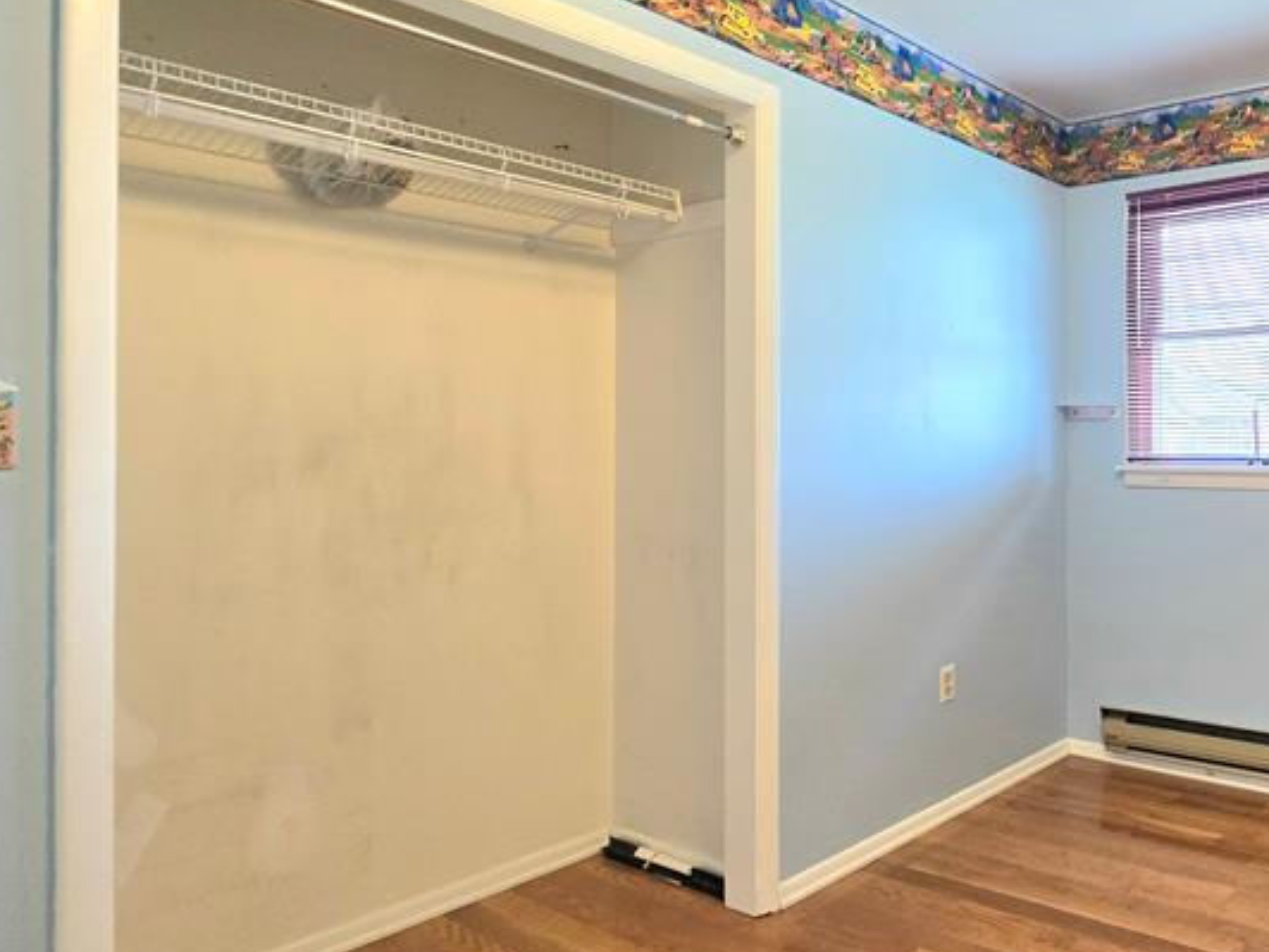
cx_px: 1092
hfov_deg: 60.9
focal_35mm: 25
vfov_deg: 54.8
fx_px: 916
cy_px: 432
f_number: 1.9
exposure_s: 1/120
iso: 250
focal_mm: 2.2
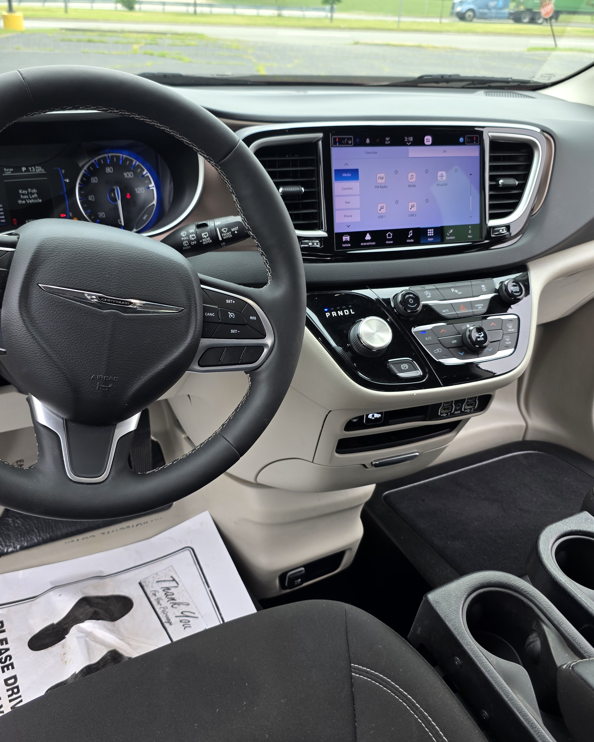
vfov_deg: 58.8
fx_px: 659
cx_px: 270
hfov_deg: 48.5
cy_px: 371
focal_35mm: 30
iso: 50
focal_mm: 6.3
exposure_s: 1/359
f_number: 1.7
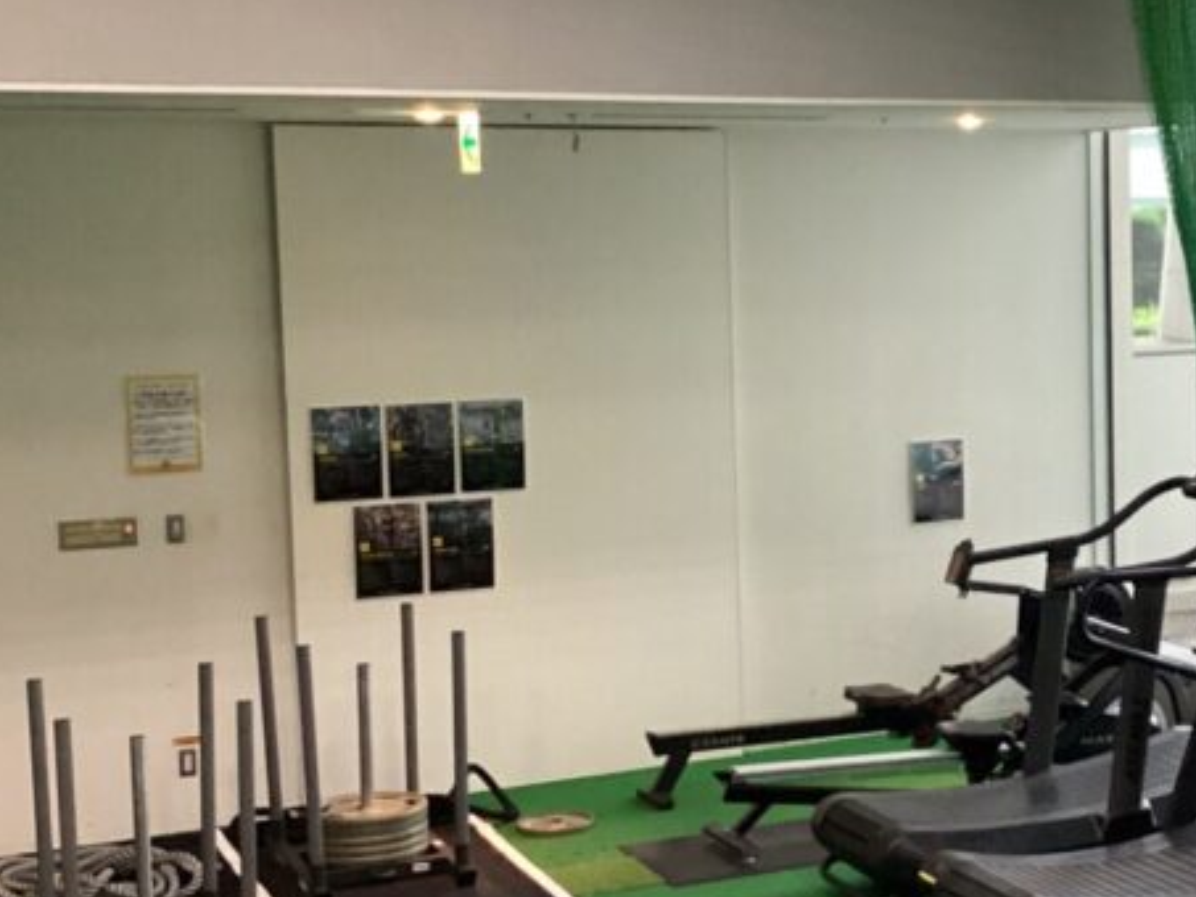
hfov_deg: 26.6
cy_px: 451
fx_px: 2419
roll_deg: +0.4
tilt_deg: -5.7
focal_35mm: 70
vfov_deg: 21.0
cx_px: 1122
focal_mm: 3.3
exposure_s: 1/50
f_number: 2.4
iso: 320
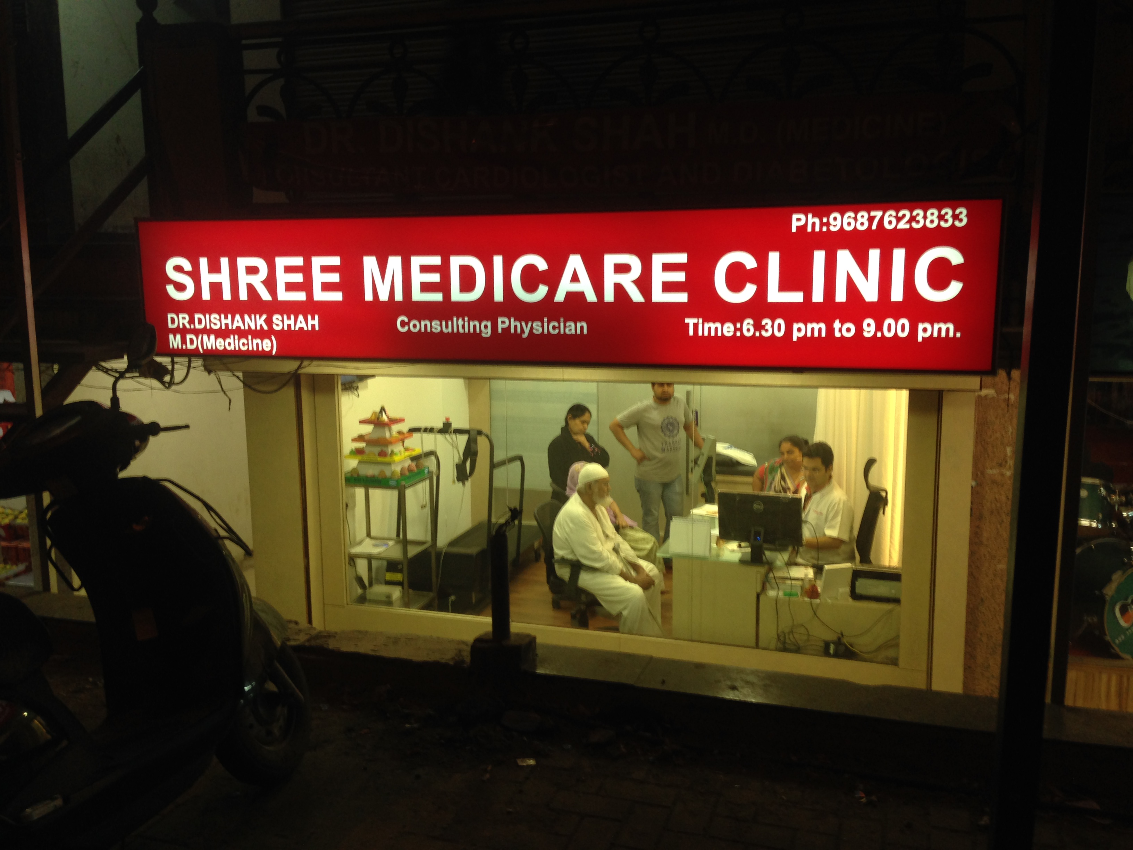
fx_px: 1080
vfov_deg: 42.9
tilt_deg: -9.8
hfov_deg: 55.4
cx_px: 566
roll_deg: -1.0
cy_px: 425
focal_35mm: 33
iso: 80
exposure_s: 1/20
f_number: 2.4
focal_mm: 4.12
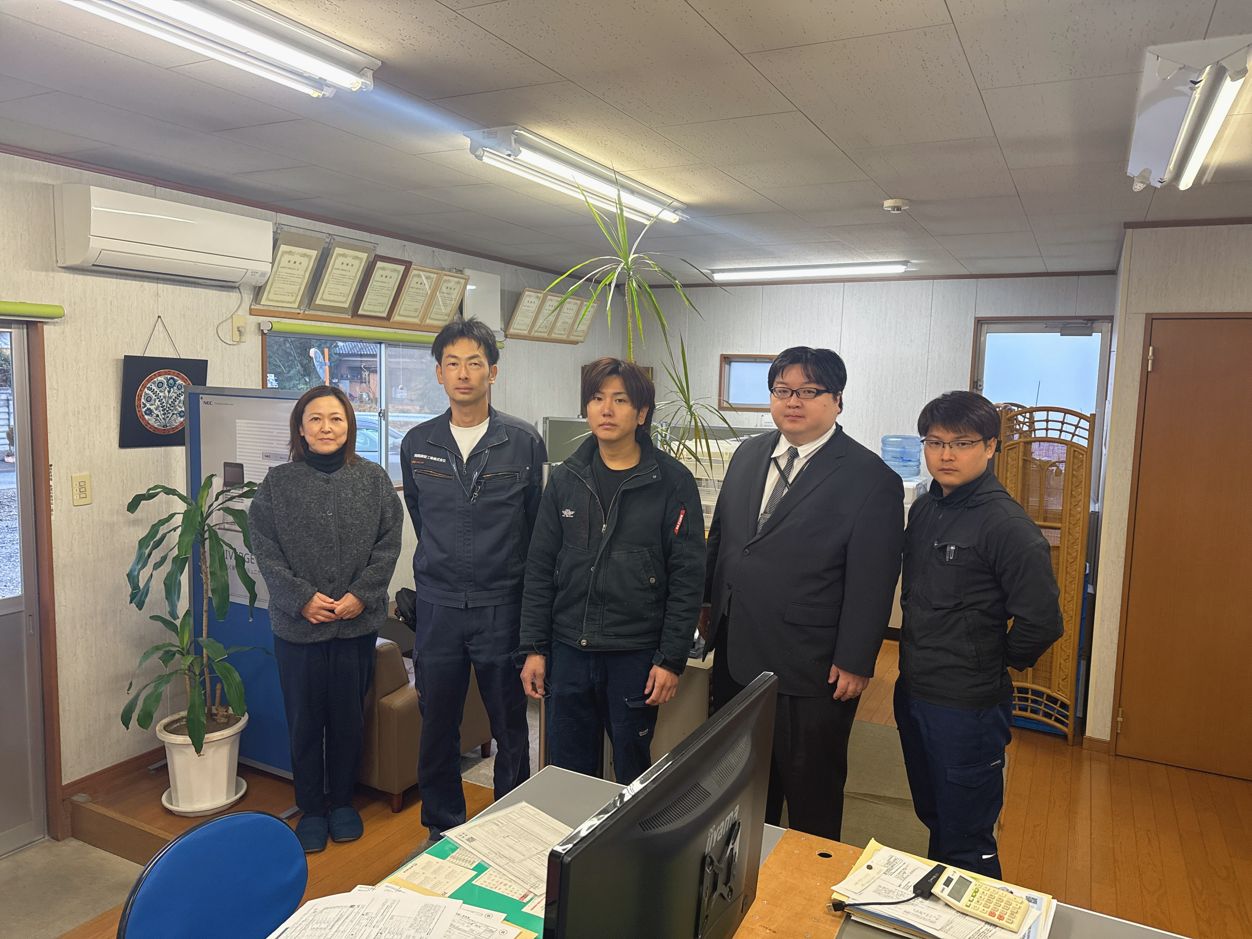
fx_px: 868
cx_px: 626
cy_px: 470
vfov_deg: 56.8
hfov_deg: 71.6
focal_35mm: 24
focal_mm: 6.76
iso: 250
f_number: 1.78
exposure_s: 1/100
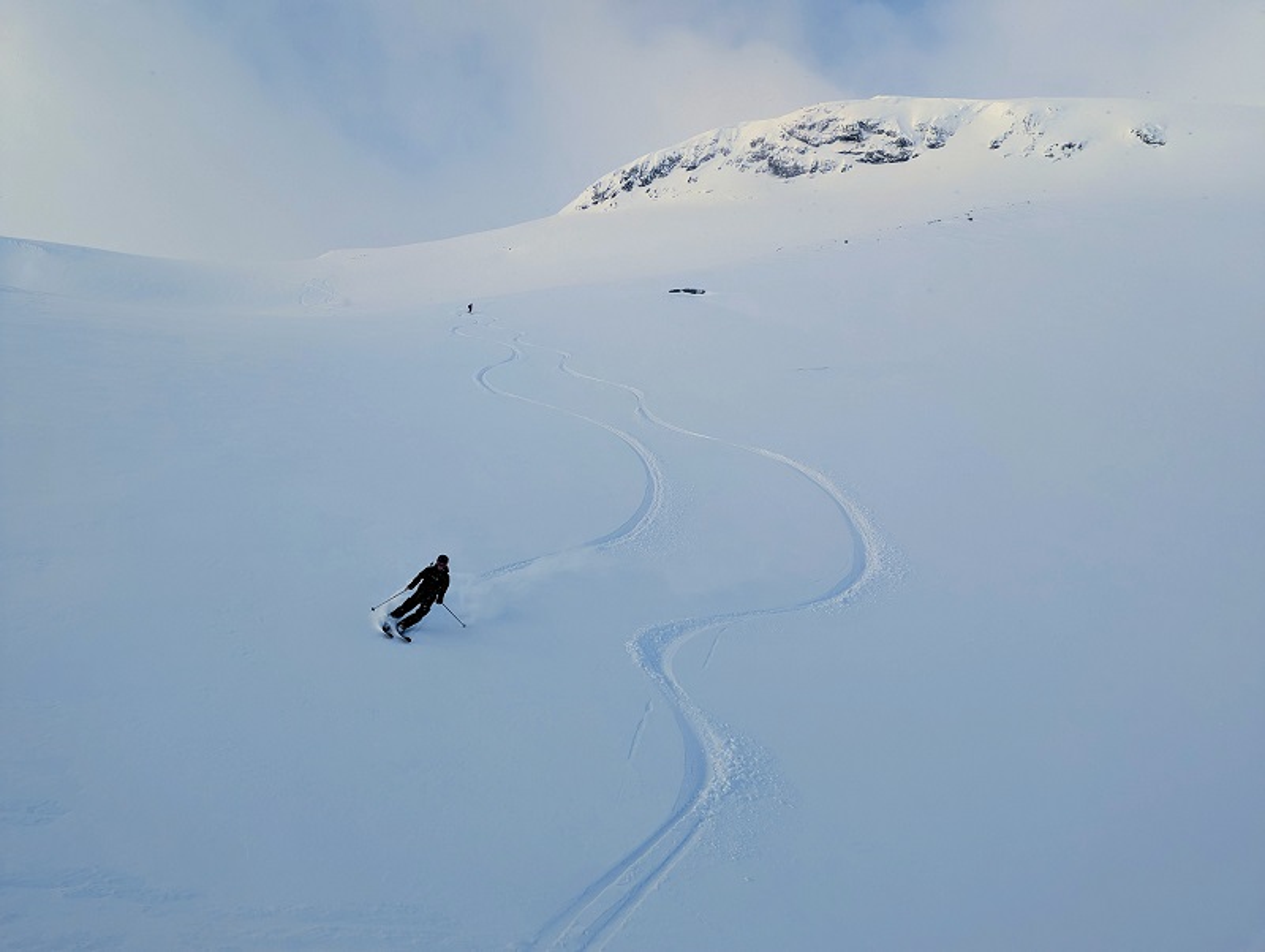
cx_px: 632
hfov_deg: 71.5
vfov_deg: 56.9
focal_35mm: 24
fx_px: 878
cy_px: 476
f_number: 1.85
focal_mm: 6.81
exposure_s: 1/1919
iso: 58
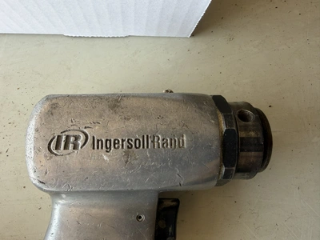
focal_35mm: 24
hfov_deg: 71.6
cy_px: 120
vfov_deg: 56.8
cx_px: 160
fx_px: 222
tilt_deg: -85.2
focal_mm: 2.22
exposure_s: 1/121
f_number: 2.2
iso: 64
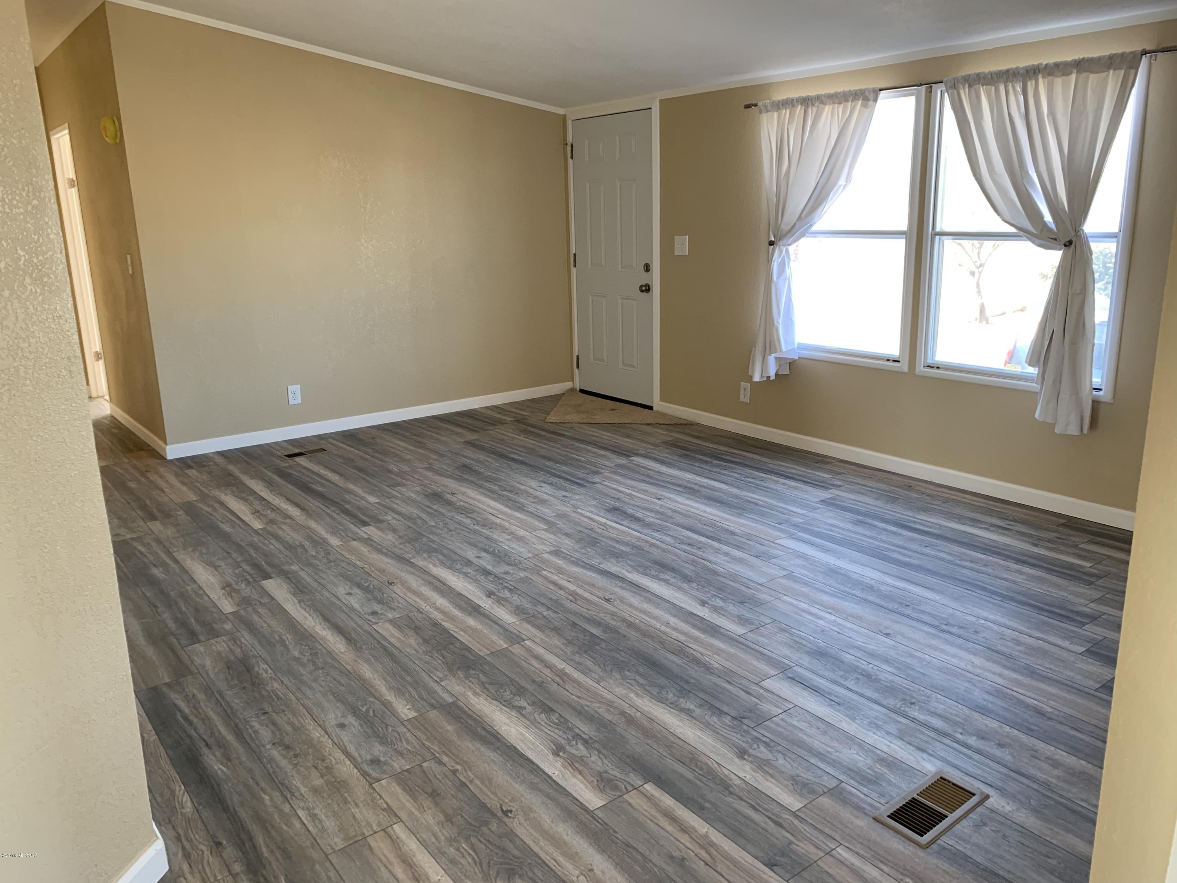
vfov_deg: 53.1
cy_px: 442
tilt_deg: -13.9
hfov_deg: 67.3
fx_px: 884
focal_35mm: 26
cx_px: 588
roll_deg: +0.3
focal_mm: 4.25
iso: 100
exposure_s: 1/88
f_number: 1.8
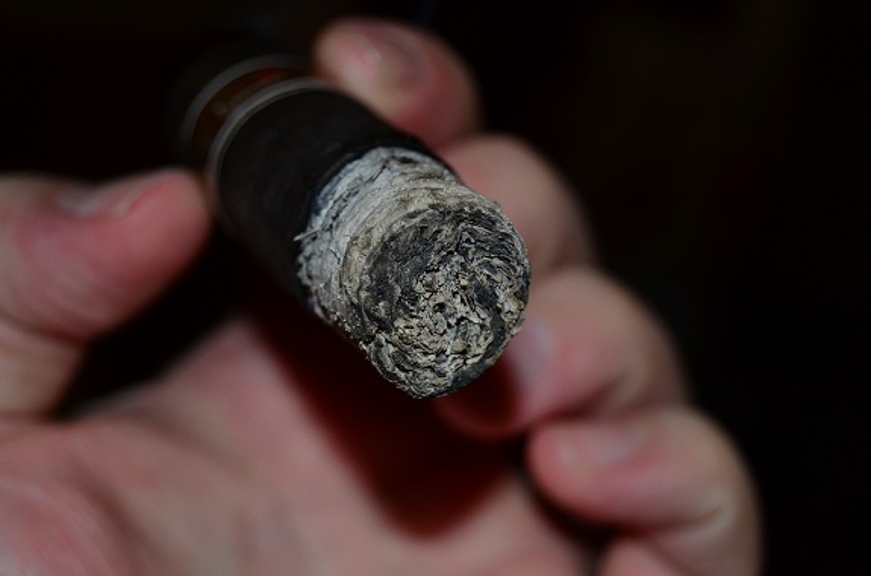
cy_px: 288
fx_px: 1991
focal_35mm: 82
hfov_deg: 24.7
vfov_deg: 16.5
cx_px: 436
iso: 720
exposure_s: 1/60
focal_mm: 55
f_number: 5.6
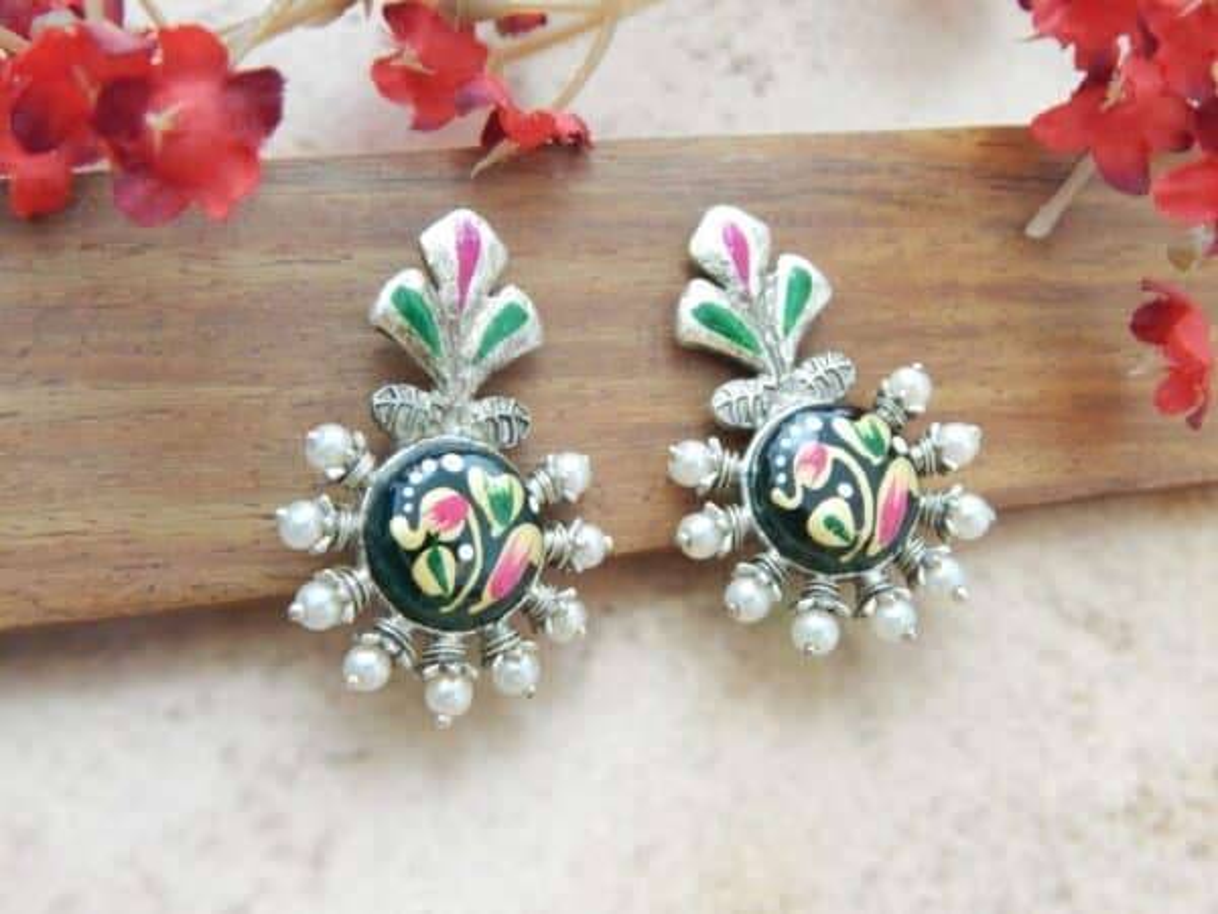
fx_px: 1513
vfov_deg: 33.6
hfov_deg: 43.9
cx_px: 609
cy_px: 457
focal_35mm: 43
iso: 450
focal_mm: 7.7
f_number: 3.6
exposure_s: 1/8
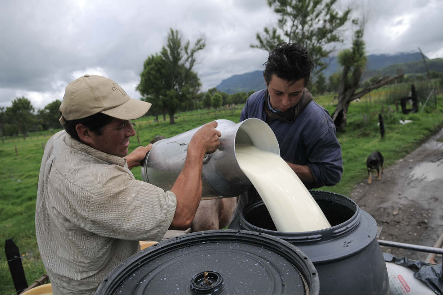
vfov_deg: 50.4
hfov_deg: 70.5
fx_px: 314
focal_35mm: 26
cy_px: 148
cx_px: 222
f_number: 4
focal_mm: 17
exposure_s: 1/640
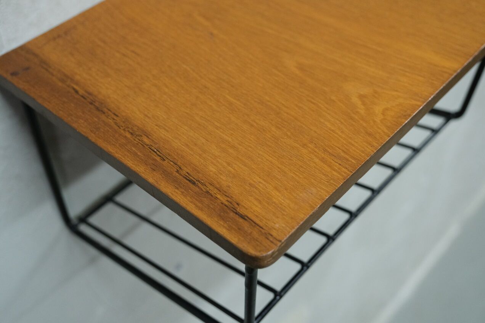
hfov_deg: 44.5
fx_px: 593
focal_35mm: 44
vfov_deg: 30.5
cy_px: 162
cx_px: 242
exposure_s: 1/42
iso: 2500
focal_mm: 29.2
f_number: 4
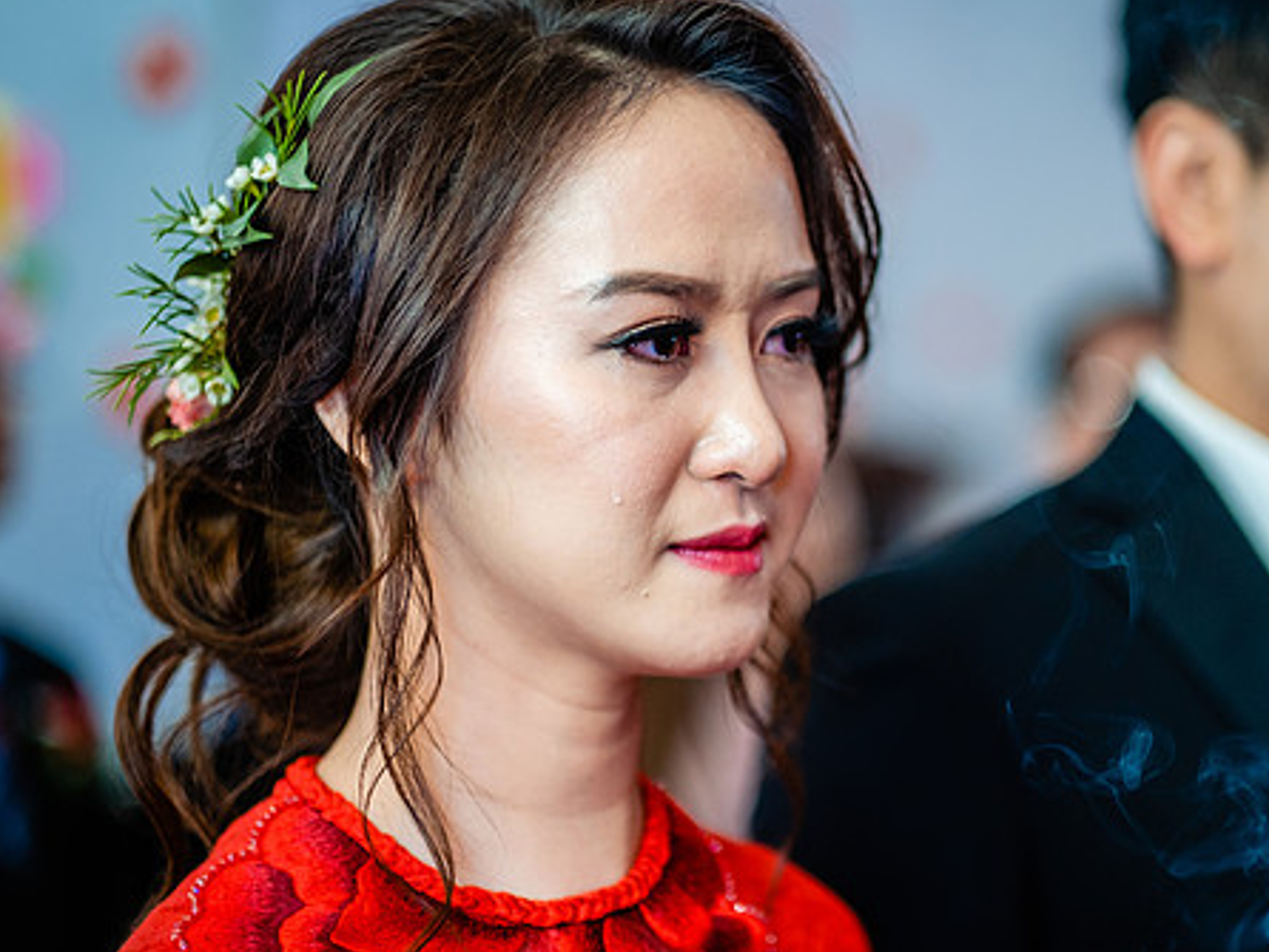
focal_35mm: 105
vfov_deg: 14.1
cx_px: 794
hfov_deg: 18.7
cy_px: 467
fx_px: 3851
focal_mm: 56
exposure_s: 1/160
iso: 250
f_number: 1.2
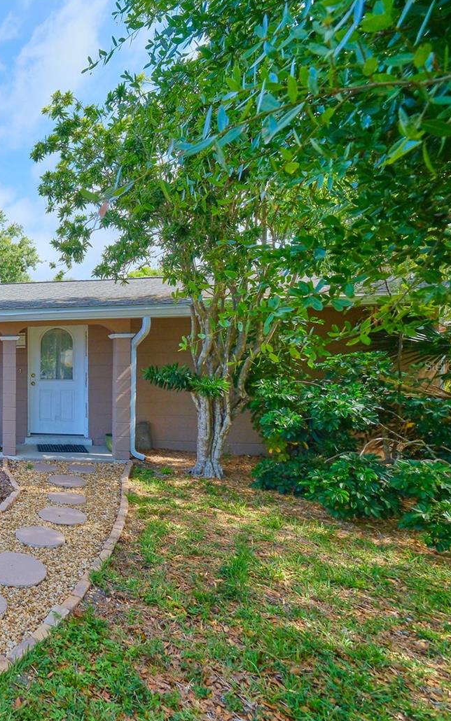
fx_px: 374
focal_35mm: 19
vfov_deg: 88.0
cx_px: -74
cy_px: 366
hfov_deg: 43.4
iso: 640
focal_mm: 8.3
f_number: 4
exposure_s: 1/1250
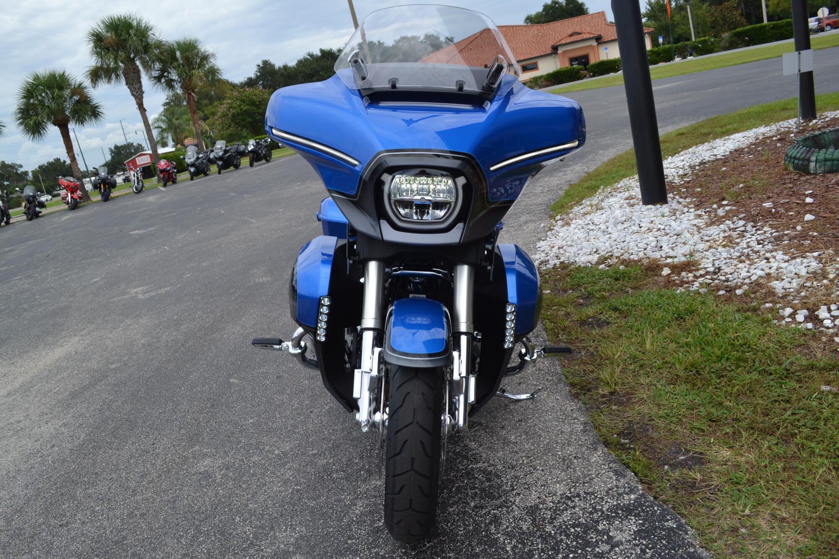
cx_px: 420
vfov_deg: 47.9
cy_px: 280
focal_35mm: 27
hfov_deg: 67.4
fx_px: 629
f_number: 8
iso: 100
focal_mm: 18
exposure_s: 1/250
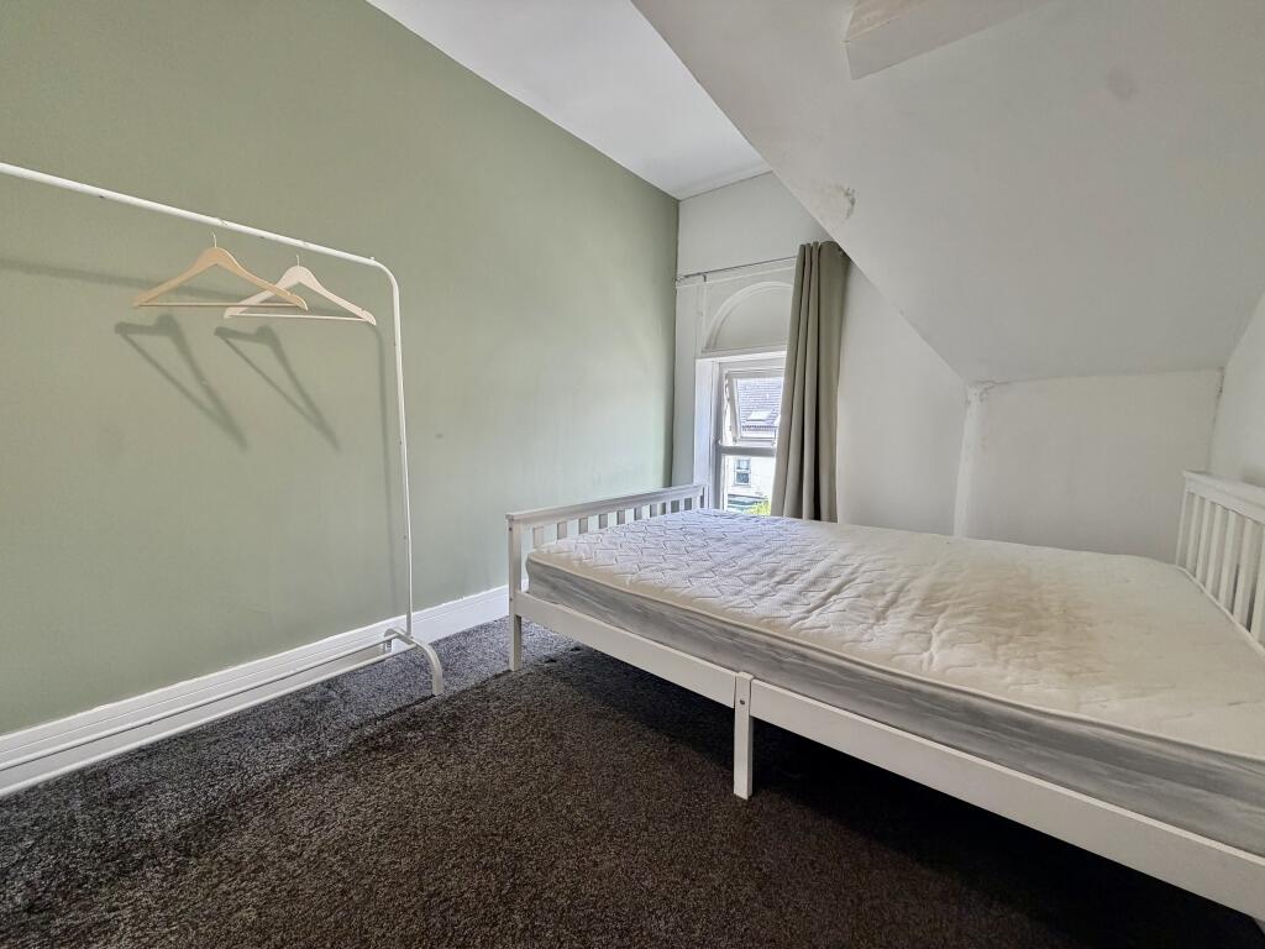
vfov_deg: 85.7
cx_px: 632
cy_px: 474
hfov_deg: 102.1
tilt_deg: -5.3
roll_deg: -0.5
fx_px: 512
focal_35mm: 14
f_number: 2.2
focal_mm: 2.22
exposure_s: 1/121
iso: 200
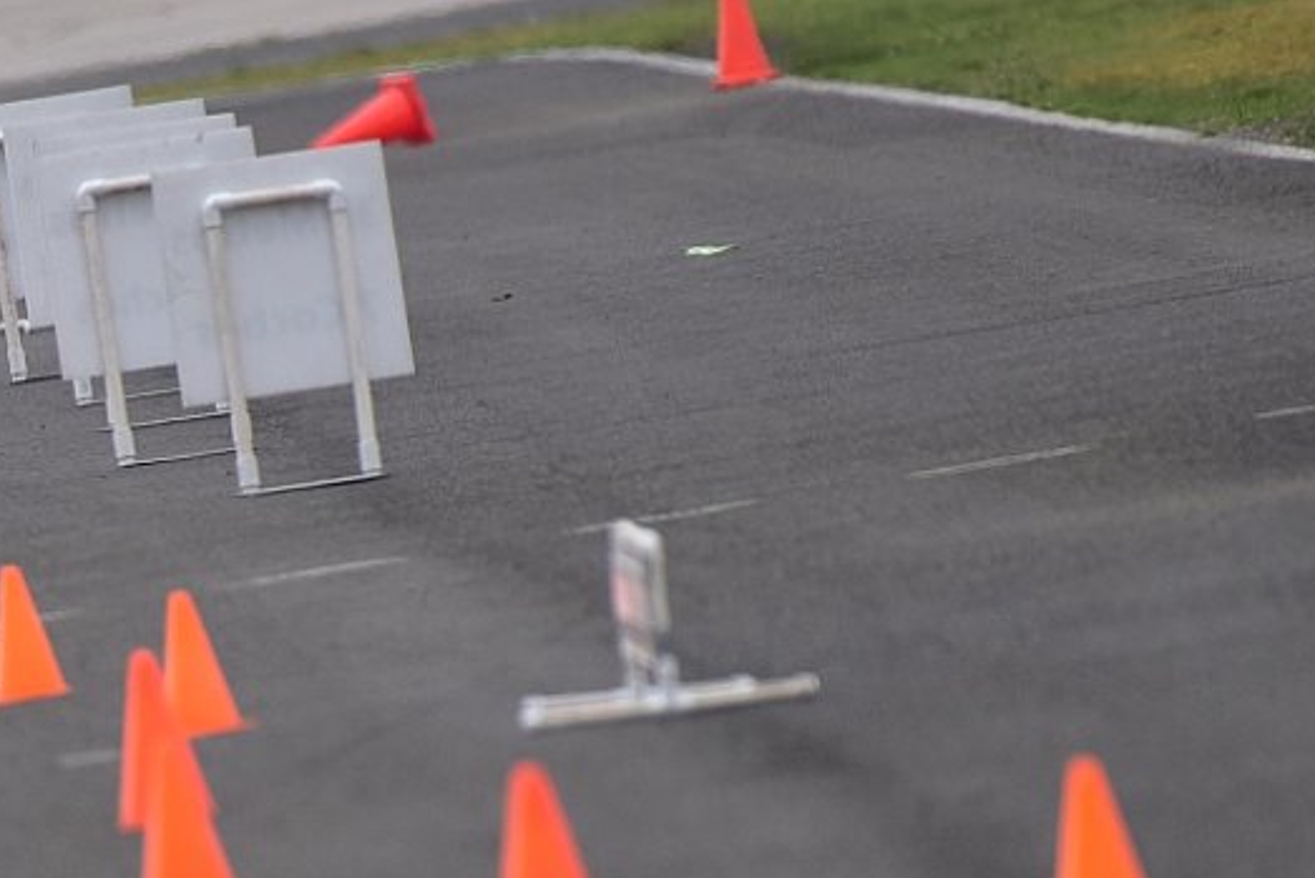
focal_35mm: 1529
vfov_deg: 0.9
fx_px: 55863
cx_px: -578
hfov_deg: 1.3
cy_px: 776
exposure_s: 1/1250
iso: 500
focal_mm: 500
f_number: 5.6
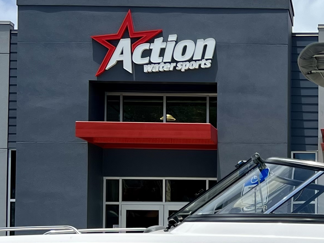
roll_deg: -1.7
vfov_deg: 16.3
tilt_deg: +1.7
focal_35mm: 89
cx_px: 355
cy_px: 230
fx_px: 833
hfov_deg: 21.0
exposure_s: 1/5587
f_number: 1.5
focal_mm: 5.7
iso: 50
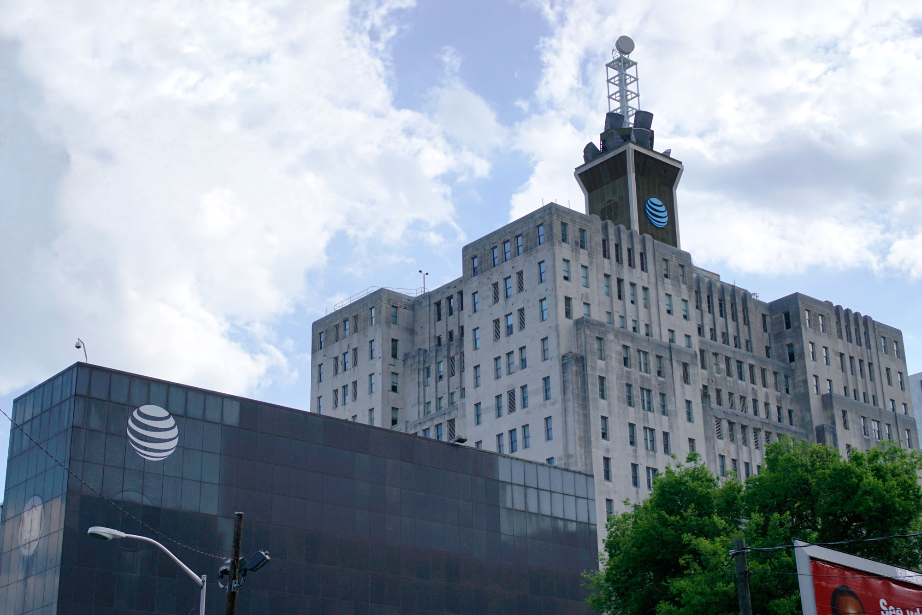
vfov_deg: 26.0
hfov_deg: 38.2
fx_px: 1332
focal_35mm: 52
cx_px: 461
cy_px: 308
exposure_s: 1/1000
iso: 100
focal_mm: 35
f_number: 5.6
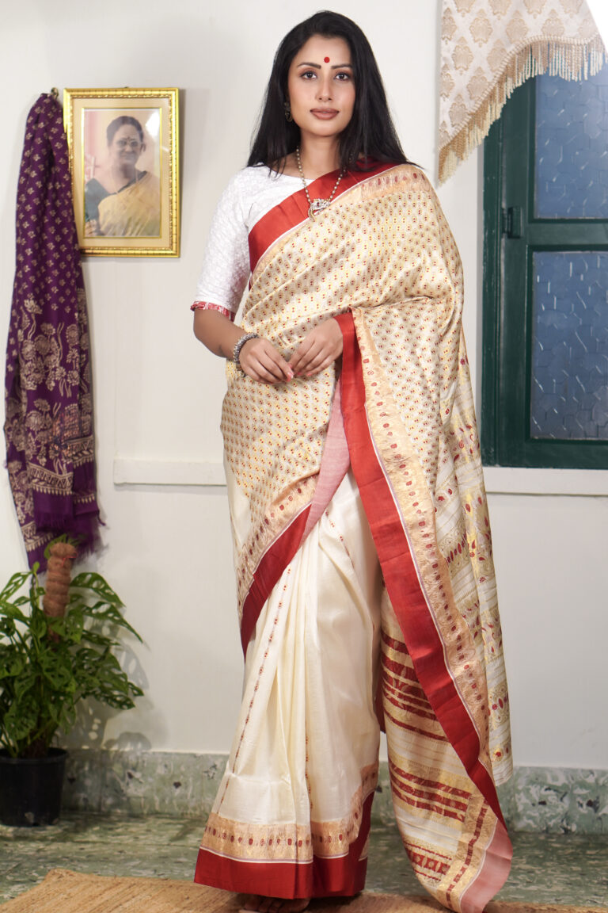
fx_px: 887
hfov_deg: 37.9
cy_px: 456
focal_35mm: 35
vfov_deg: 54.4
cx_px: 304
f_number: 8
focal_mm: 35
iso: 100
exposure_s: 1/160
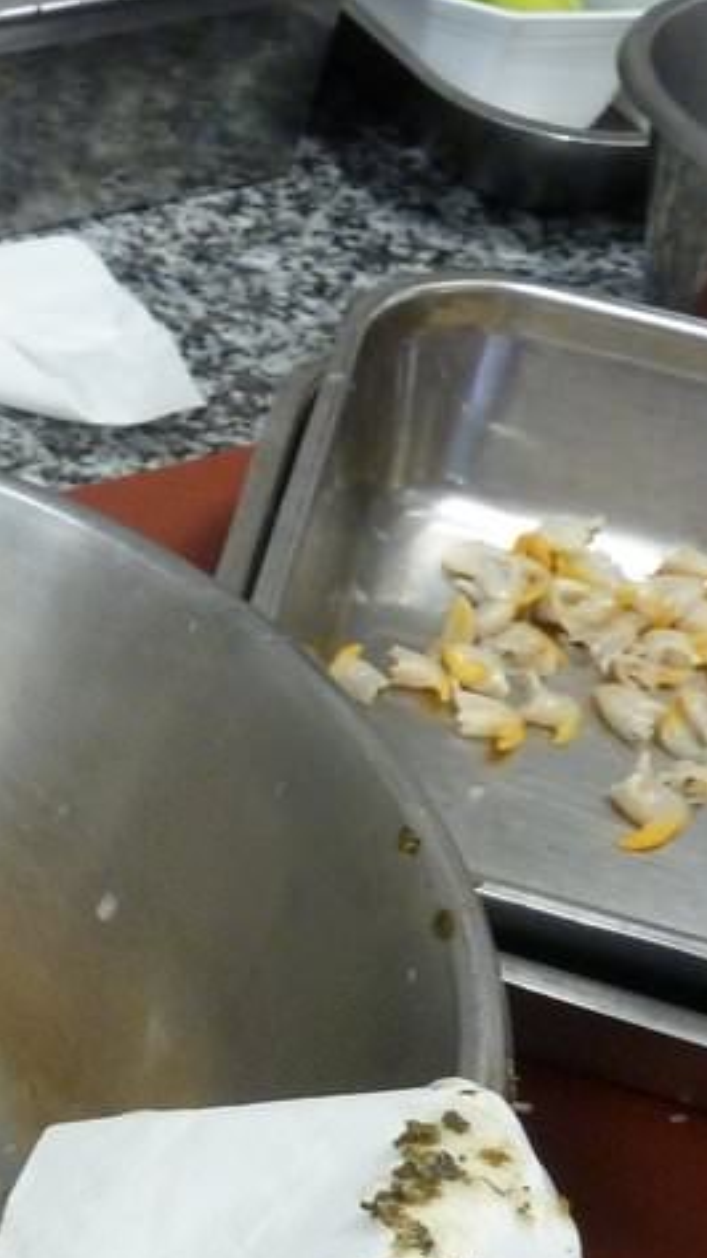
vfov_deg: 34.4
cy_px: 995
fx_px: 1967
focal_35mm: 59
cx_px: -452
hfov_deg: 17.6
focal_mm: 4.1
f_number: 3.3
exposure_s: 1/13
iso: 400
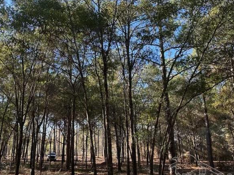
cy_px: 77
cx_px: 80
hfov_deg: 54.4
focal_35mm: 33
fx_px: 223
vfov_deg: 42.8
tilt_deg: +15.3
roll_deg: -0.6
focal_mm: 6.86
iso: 80
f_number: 1.78
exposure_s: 1/446
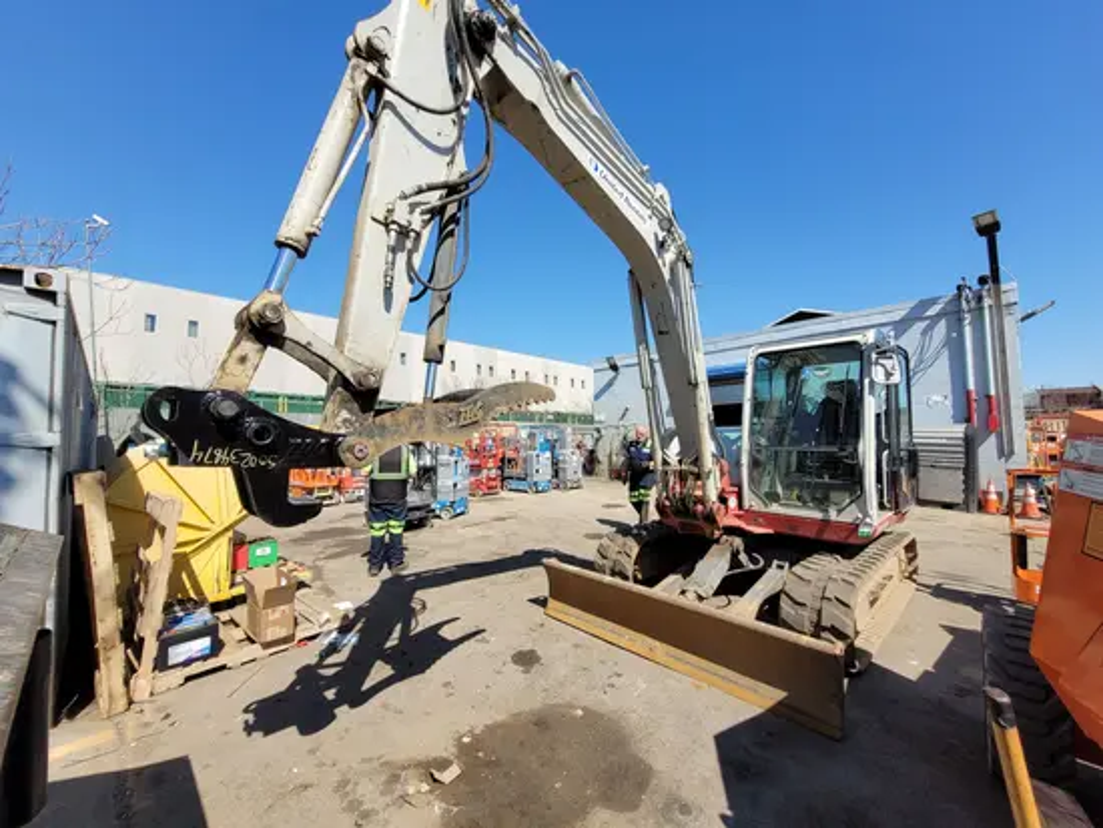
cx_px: 552
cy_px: 414
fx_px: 414
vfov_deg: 90.0
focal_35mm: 13
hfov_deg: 106.2
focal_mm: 1.74
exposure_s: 1/1380
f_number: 2.2
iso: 40
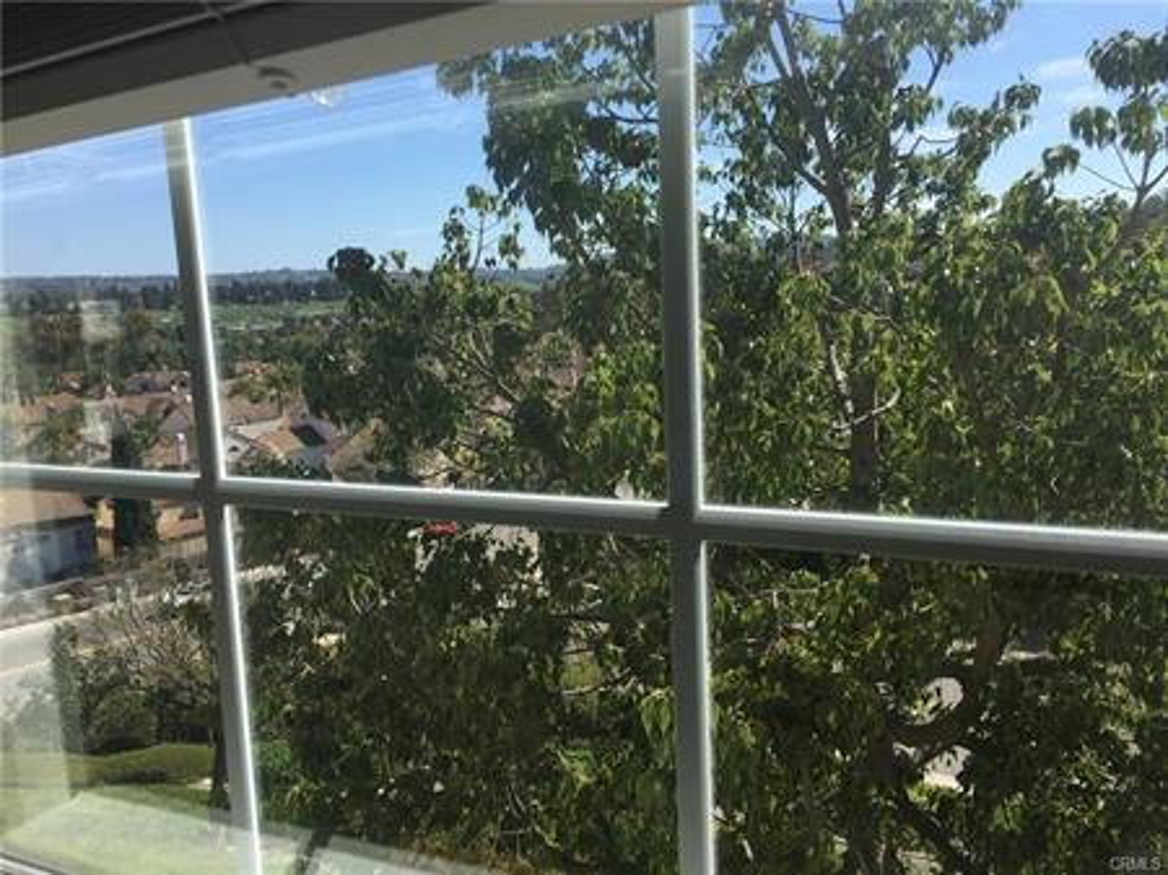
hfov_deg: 61.7
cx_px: 584
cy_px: 438
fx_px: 978
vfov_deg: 48.2
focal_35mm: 29
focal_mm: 4.15
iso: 32
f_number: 2.2
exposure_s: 1/1412
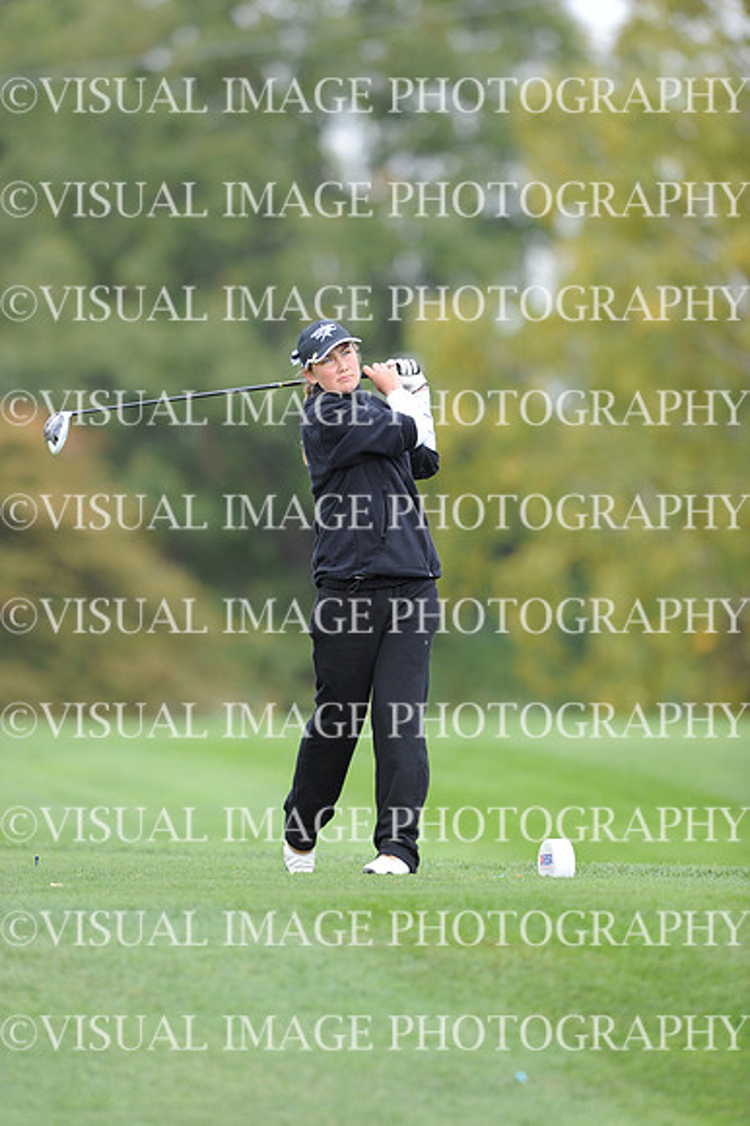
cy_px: 563
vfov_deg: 5.2
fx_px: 12514
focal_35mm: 400
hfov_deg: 3.4
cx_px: 375
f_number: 4
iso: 800
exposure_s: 1/2000
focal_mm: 400
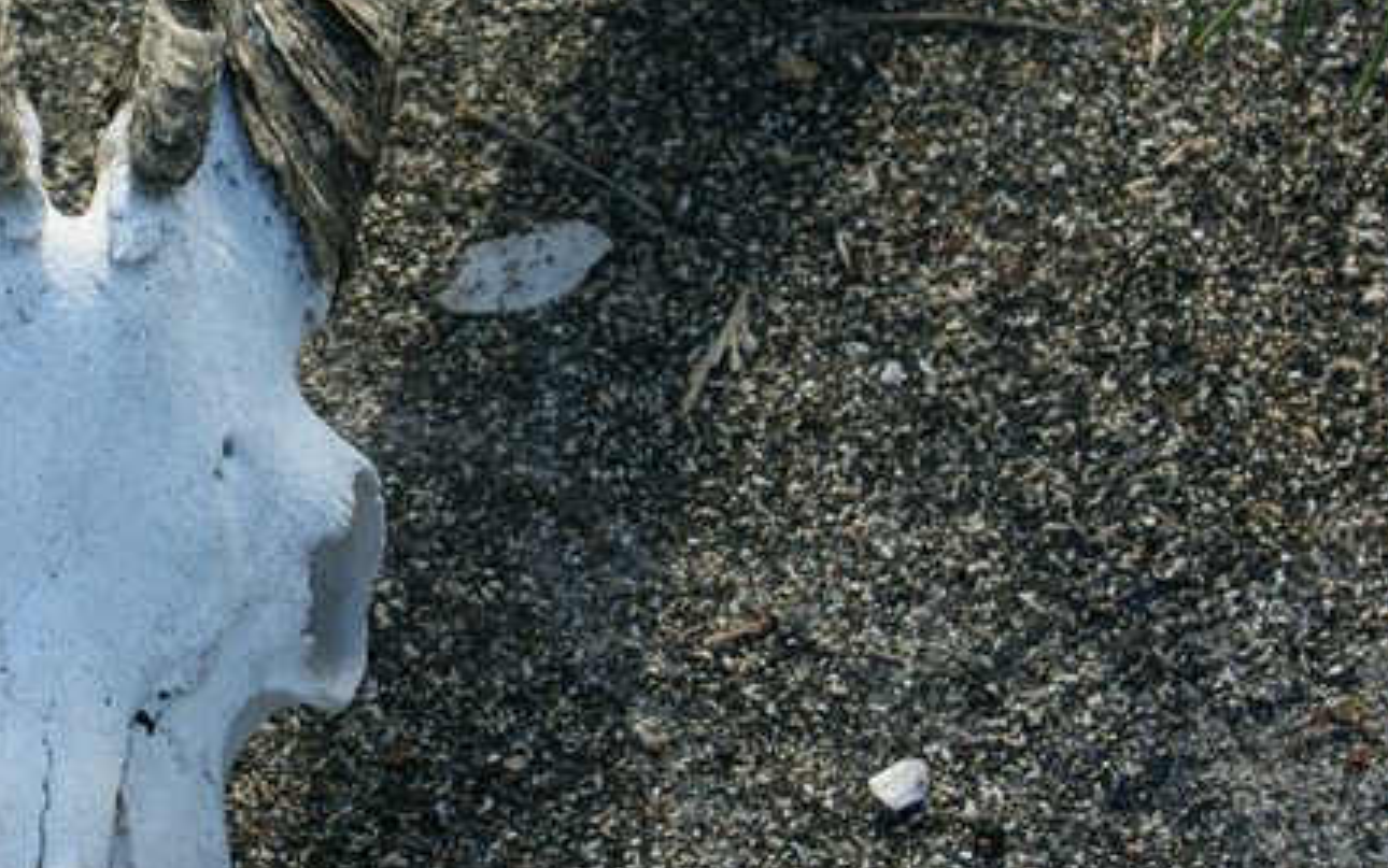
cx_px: -55
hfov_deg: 12.9
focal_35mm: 160
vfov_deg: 8.2
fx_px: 6054
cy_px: 307
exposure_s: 1/100
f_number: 9
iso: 100
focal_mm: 50
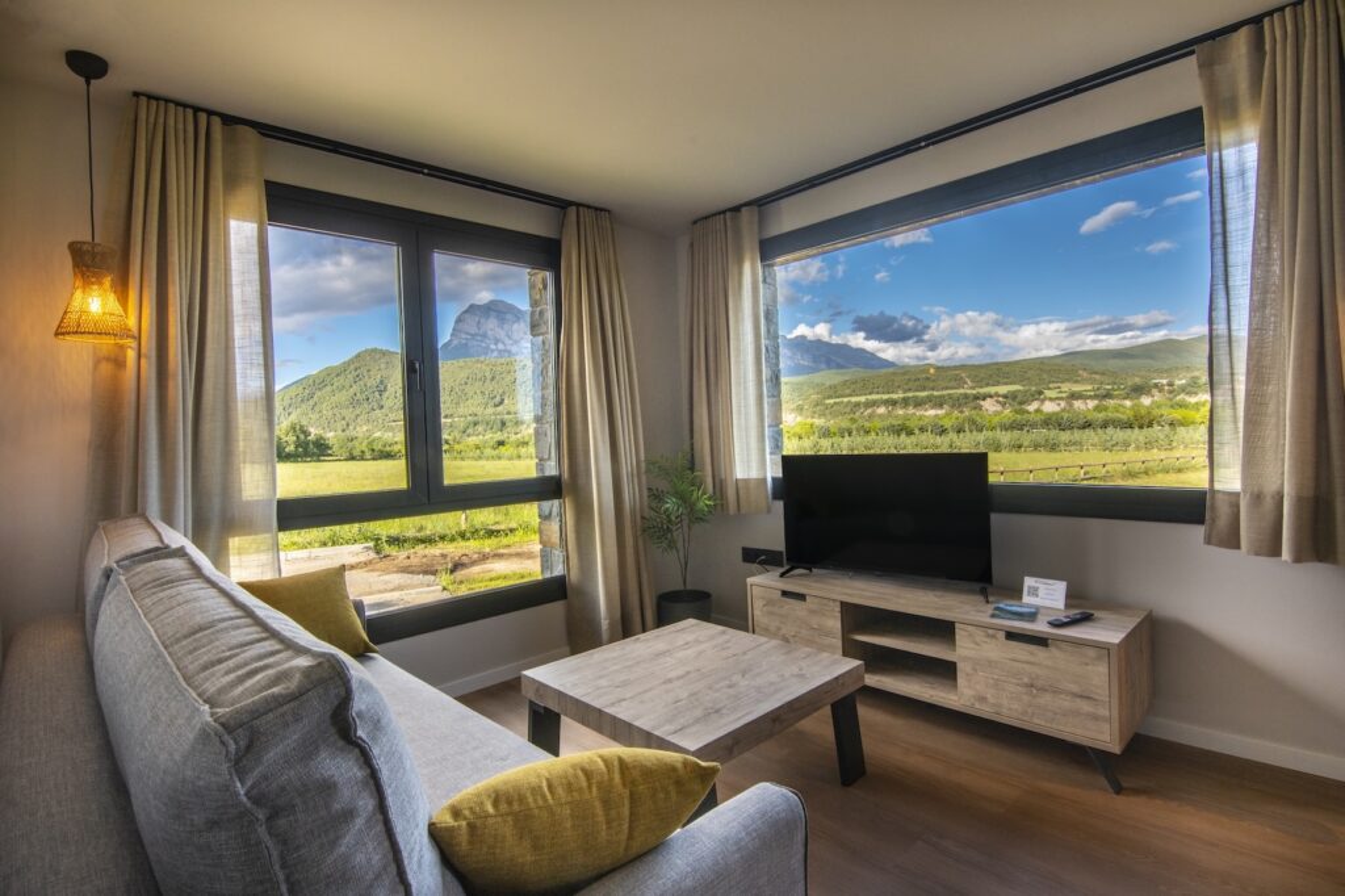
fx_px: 598
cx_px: 672
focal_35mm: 16
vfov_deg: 73.7
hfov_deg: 96.8
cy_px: 448
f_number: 16
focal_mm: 11
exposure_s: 1/25
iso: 125
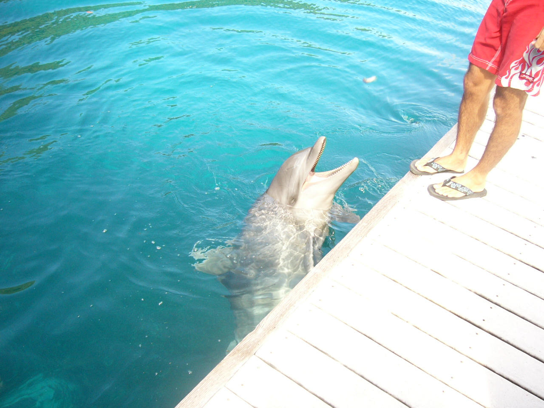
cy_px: 204
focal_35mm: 35
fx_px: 550
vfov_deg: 40.7
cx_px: 272
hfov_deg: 52.6
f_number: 2.8
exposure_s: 1/200
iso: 100
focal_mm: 5.8
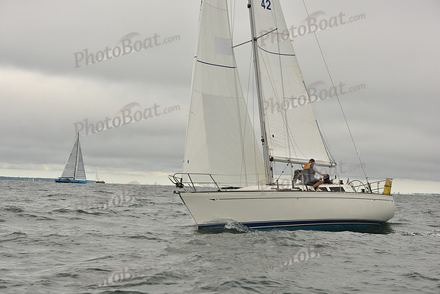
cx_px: 220
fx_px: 1125
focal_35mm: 92
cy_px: 147
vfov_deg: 14.9
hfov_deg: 22.1
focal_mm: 92
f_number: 8
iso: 320
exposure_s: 1/800
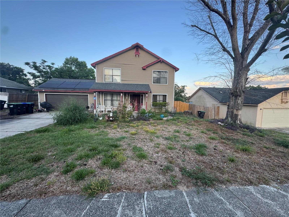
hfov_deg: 102.1
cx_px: 144
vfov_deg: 85.7
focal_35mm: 14
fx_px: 117
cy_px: 108
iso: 40
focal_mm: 2.22
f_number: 2.2
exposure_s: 1/180
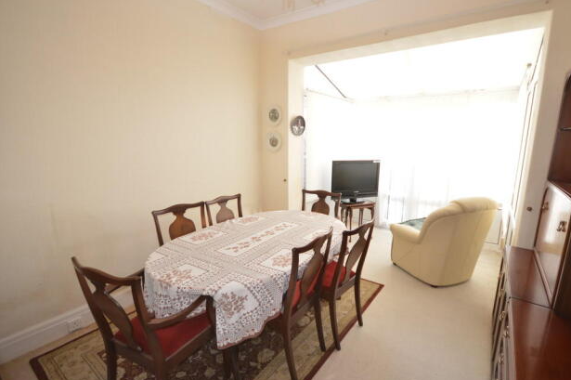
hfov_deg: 96.7
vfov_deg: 73.6
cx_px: 304
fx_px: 254
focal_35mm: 16
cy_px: 187
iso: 220
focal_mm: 10
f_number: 4
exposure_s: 1/60
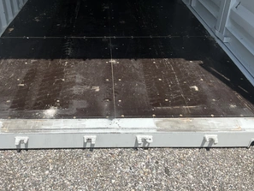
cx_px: 104
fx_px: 286
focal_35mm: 39
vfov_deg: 36.8
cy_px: 99
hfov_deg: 47.6
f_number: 1.8
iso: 25
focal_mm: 3
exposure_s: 1/2141
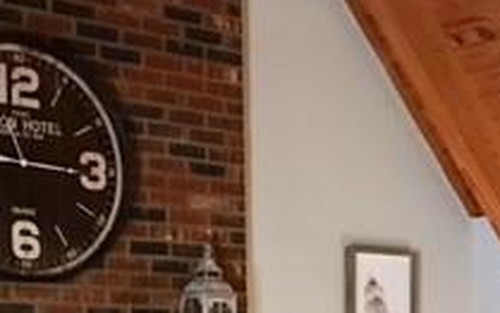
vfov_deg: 13.0
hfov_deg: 21.8
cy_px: 511
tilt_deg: -5.2
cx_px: 383
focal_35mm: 94
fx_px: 1282
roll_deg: +0.2
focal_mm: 4.15
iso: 80
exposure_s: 1/4
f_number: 2.2
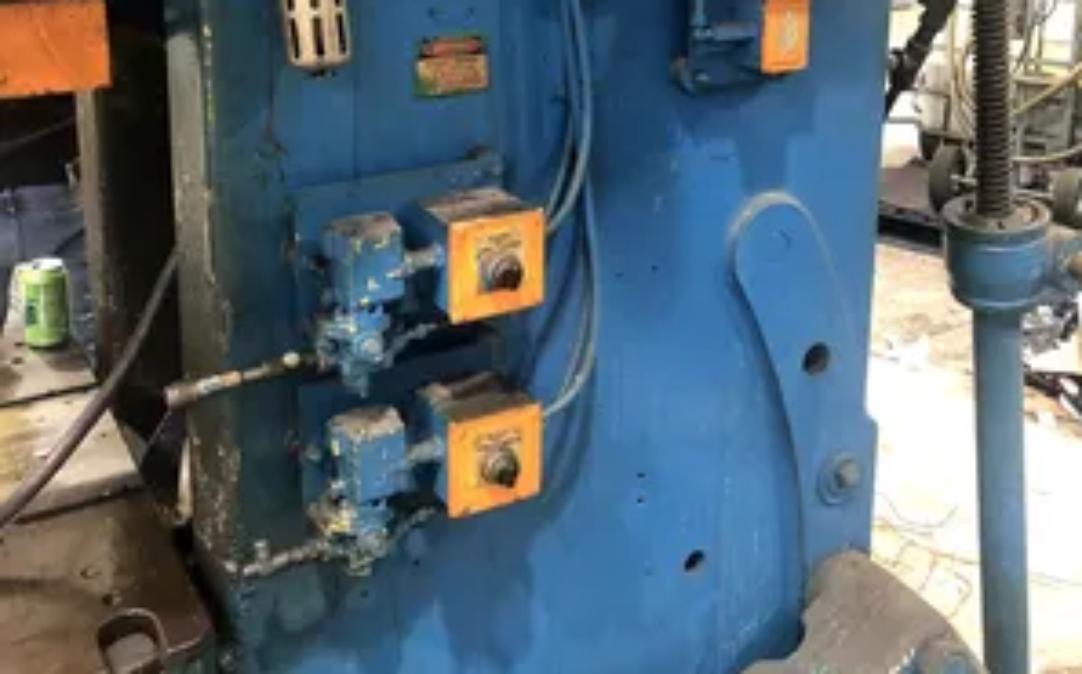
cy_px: 95
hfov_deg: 49.3
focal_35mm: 40
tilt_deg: -13.8
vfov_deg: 30.8
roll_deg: -0.1
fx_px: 1178
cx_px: 543
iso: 100
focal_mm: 4
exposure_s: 1/15
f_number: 1.8
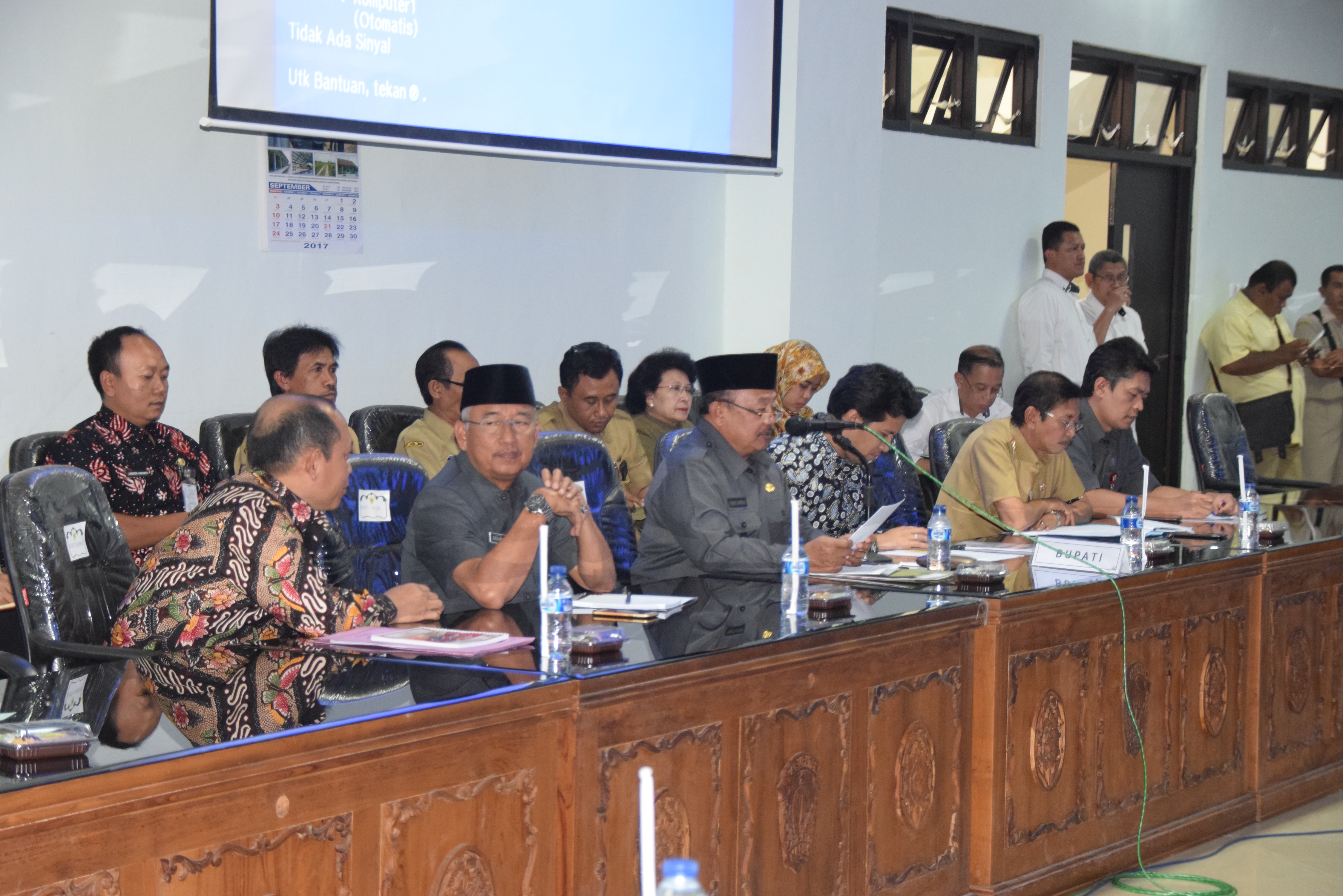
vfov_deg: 17.5
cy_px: 448
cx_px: 672
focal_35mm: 78
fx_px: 2910
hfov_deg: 26.0
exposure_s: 1/60
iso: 3200
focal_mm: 52
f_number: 4.8
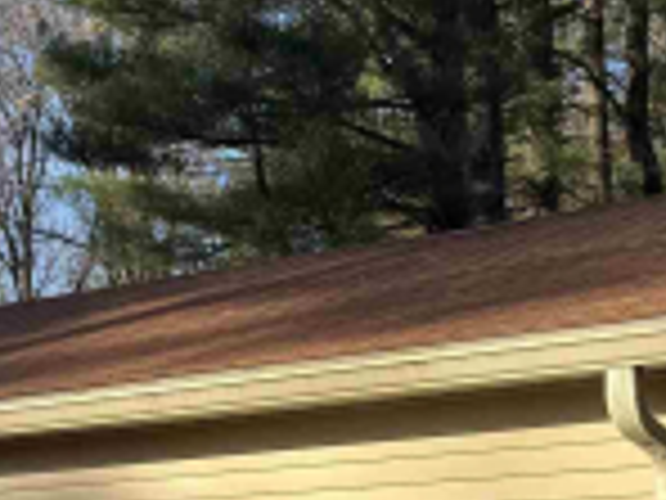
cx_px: -349
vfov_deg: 13.6
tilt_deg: +5.0
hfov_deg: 16.5
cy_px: 459
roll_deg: -0.2
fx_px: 2078
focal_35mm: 108
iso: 80
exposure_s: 1/1410
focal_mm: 6.76
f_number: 1.78
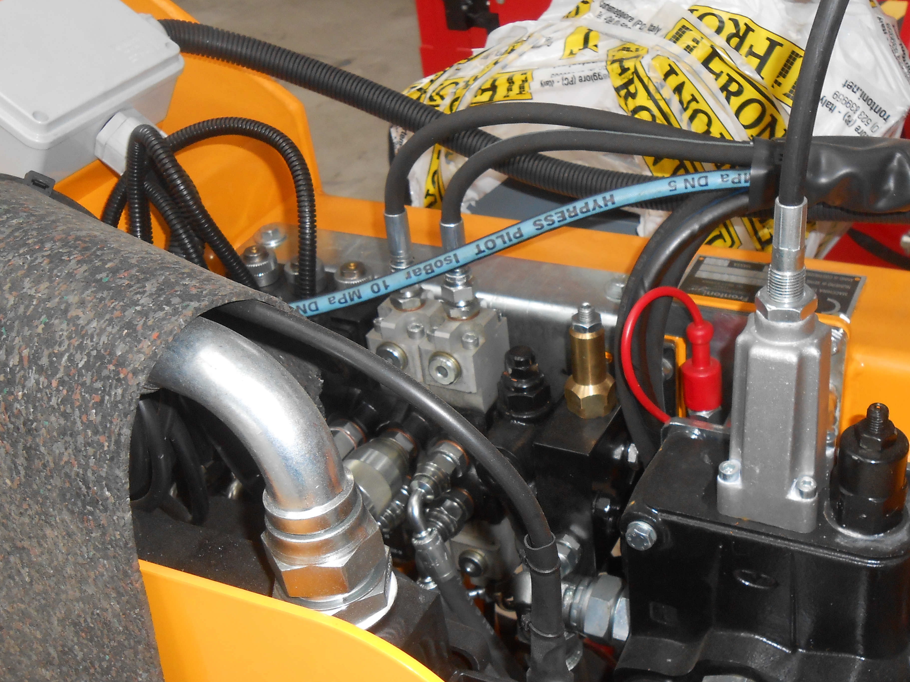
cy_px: 427
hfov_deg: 43.7
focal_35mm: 43
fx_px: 1130
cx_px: 539
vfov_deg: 33.4
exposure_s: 1/30
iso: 200
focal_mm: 6
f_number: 3.9
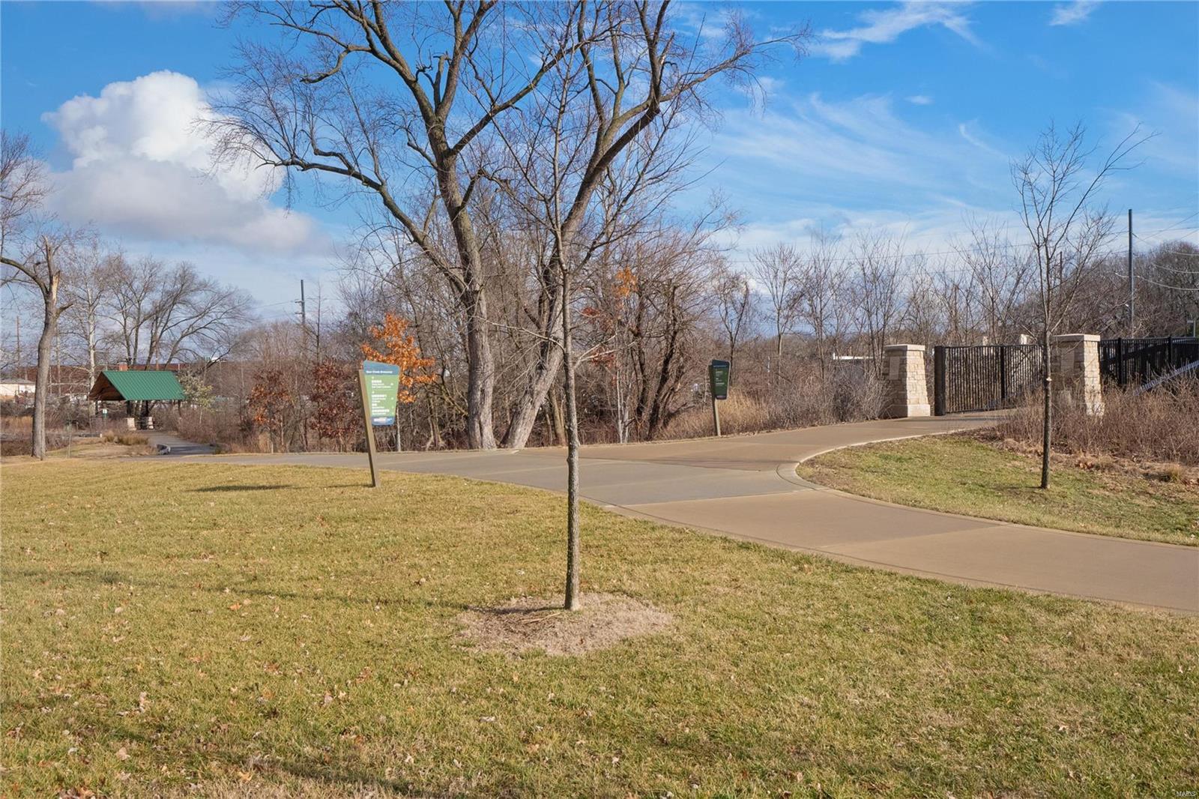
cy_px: 400
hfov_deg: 58.7
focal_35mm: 32
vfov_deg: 41.1
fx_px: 1065
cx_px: 600
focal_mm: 16
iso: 640
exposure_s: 1/800
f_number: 10
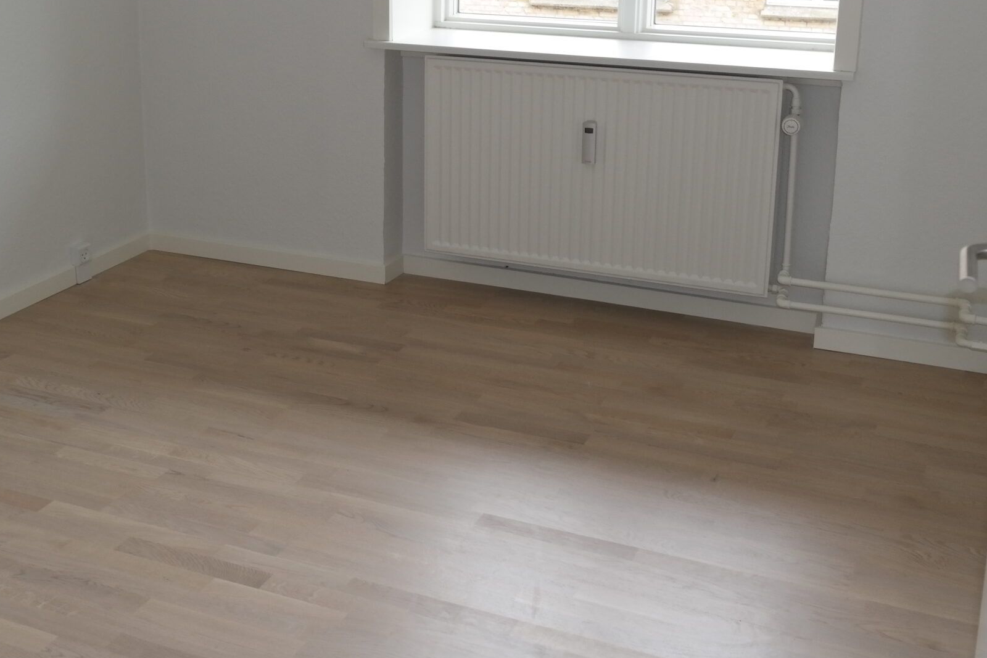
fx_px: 1316
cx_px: 376
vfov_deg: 27.8
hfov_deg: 40.8
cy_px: 182
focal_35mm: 48
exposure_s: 1/40
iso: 400
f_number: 4.5
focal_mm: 20
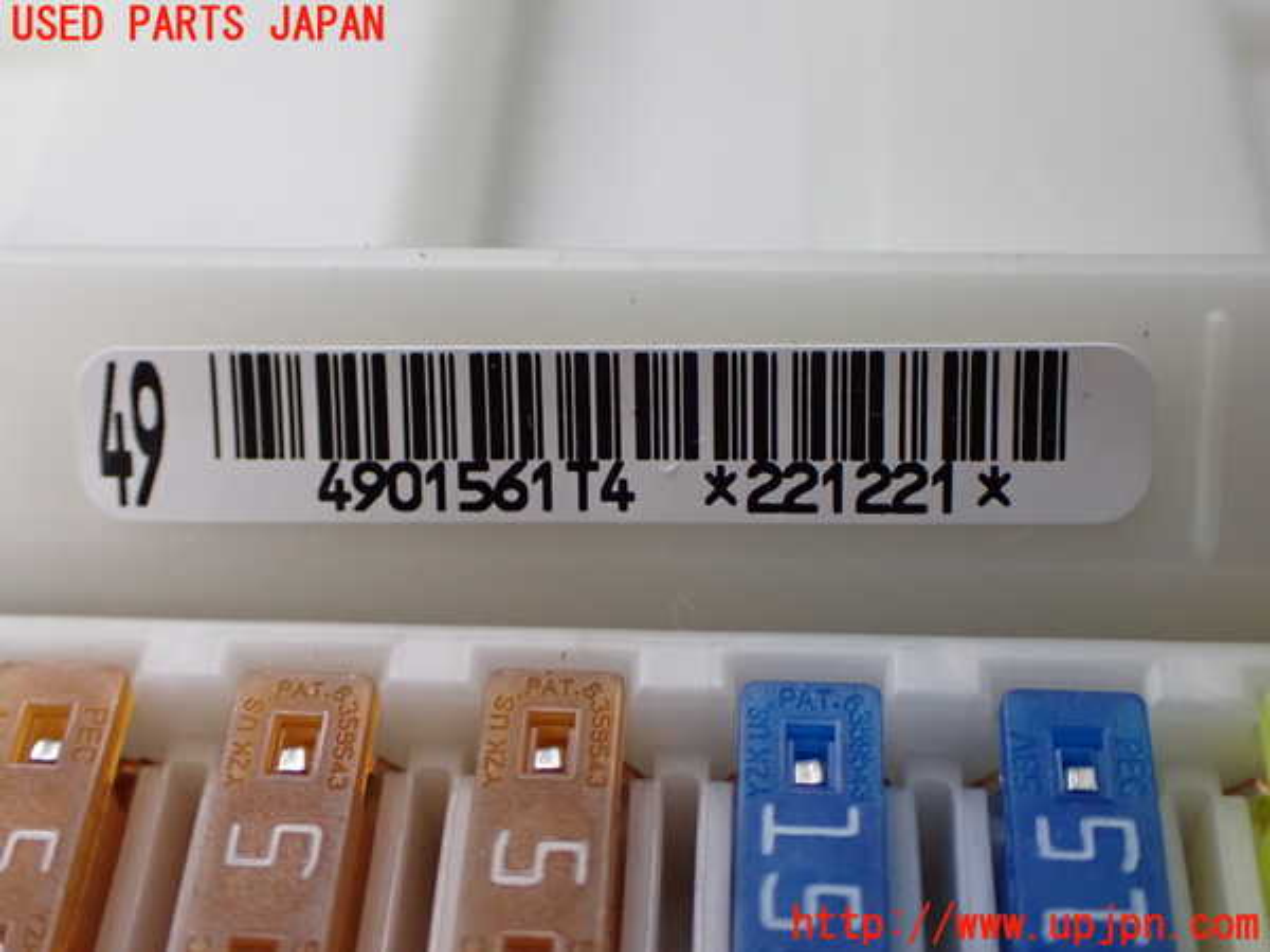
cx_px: 635
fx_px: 1724
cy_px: 476
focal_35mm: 47
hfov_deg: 40.4
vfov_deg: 30.9
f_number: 3.1
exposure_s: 1/100
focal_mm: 8.4
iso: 800
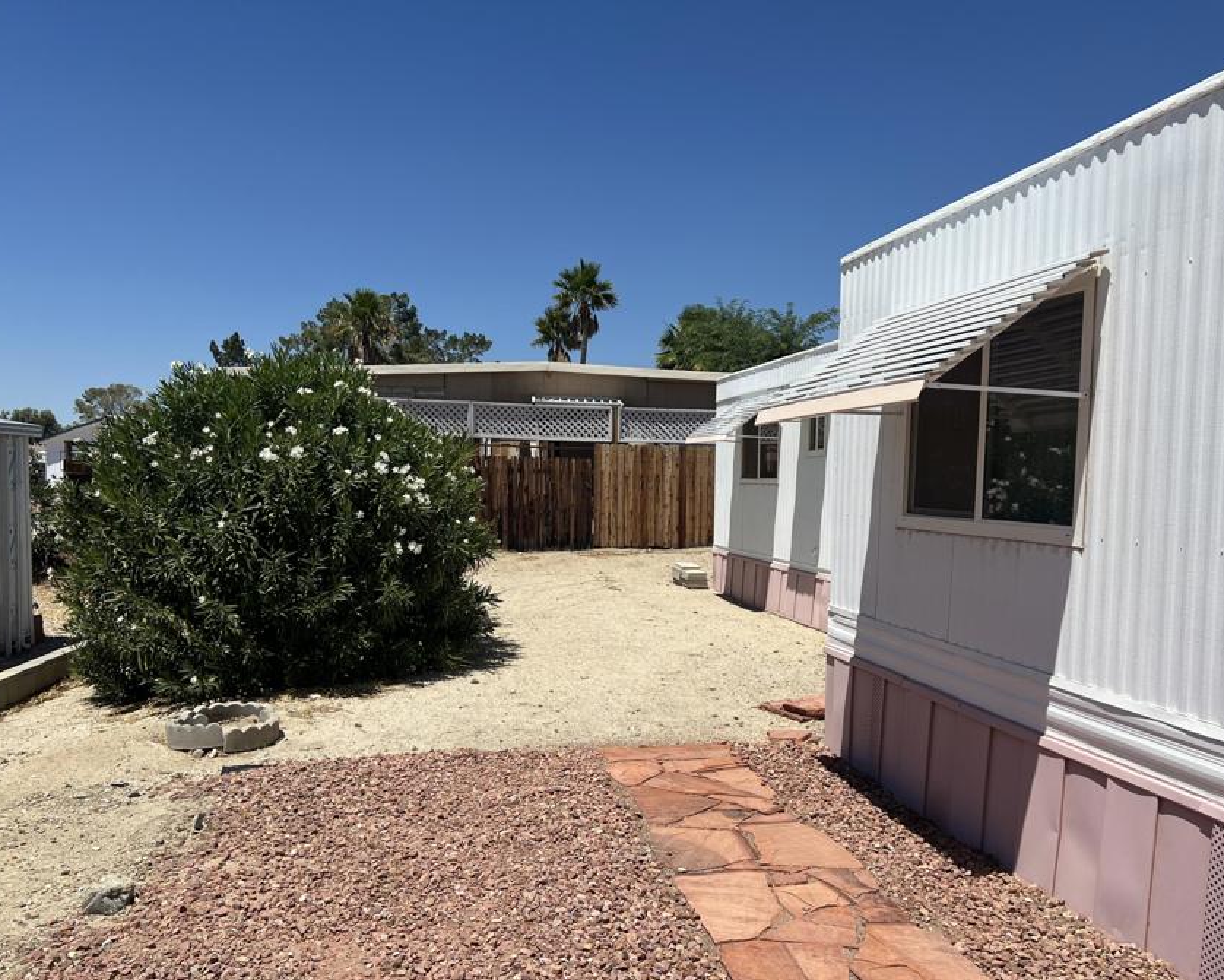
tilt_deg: -3.7
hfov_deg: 57.1
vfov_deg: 47.0
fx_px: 1123
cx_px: 662
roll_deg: +0.3
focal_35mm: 31
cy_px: 559
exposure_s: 1/8696
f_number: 1.5
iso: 50
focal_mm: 5.7
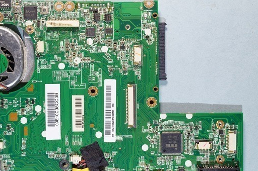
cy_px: 103
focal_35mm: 64
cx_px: 102
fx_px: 456
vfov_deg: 21.2
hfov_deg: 31.5
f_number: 8
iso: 100
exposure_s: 1/5
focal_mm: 29
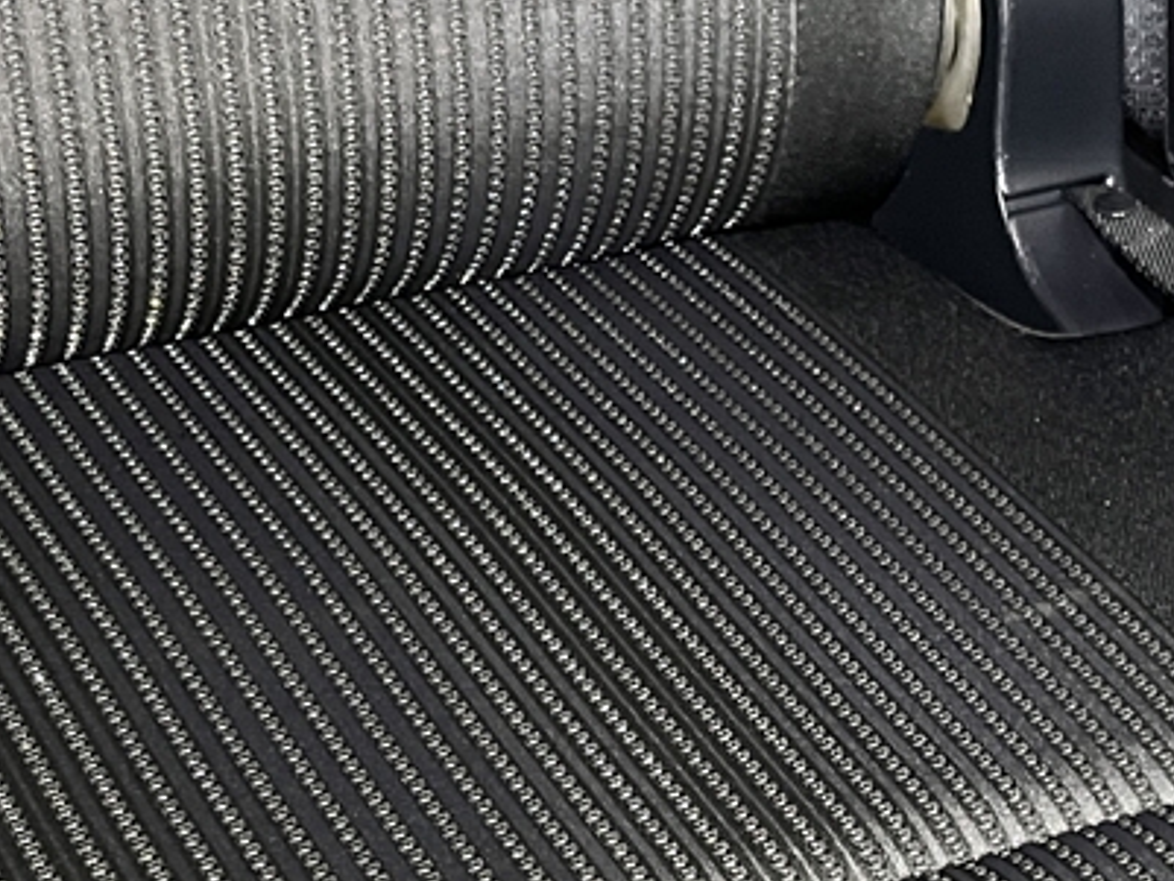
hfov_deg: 23.6
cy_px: 738
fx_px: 2816
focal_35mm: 83
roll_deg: -7.9
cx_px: 568
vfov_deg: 17.6
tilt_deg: -42.4
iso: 640
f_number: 1.6
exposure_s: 1/30
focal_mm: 5.1
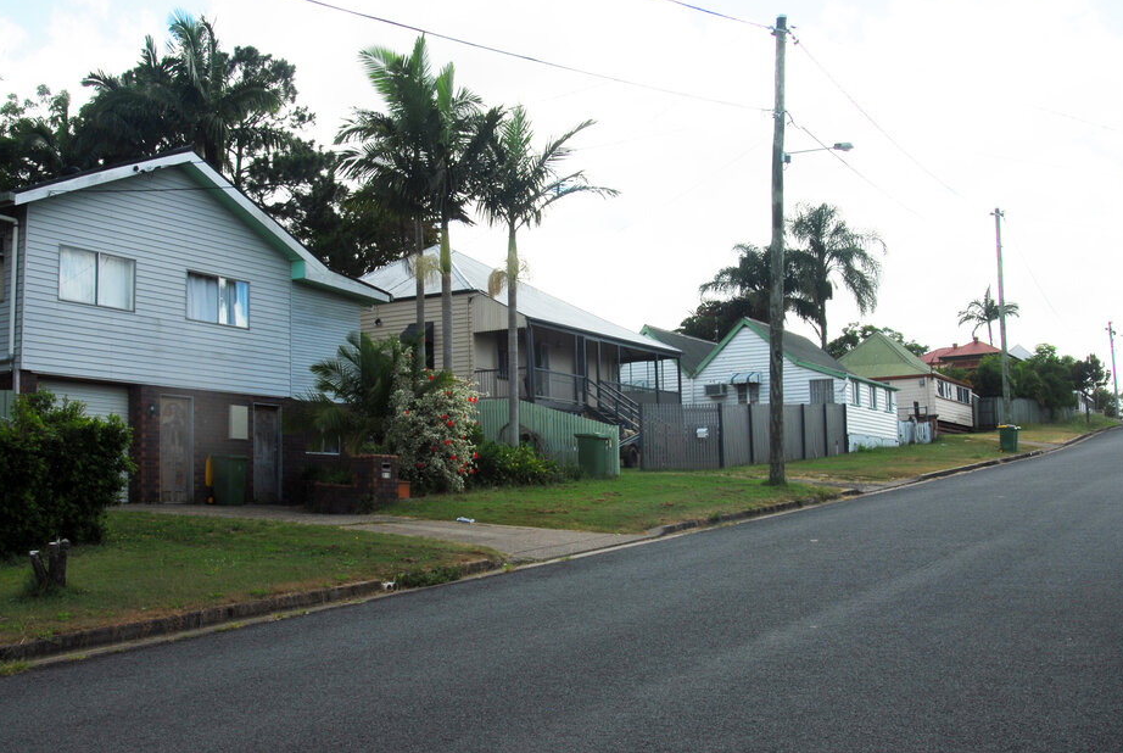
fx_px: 1219
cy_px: 382
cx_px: 550
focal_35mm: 39
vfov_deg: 34.3
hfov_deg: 49.5
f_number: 16
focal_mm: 24
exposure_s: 1/60
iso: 100
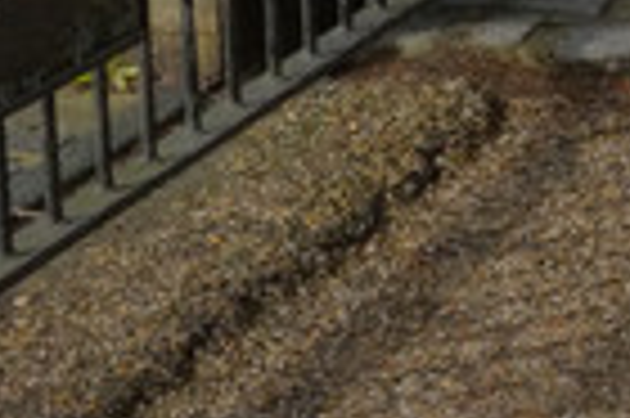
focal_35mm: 188
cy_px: -272
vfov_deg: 7.1
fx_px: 3286
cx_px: 990
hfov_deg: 10.5
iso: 3200
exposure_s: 1/850
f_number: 16
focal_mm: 27
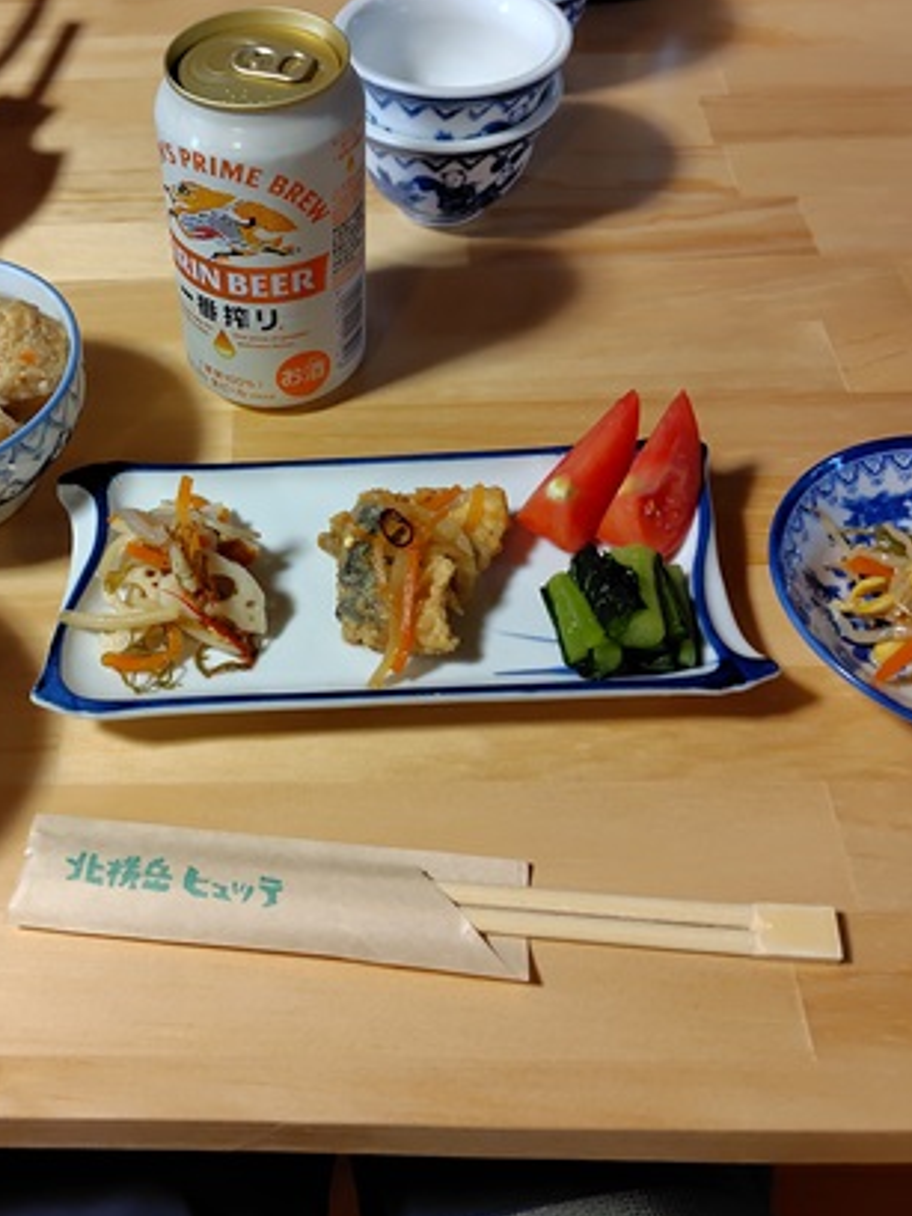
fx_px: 1264
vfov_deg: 51.2
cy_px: 523
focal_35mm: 36
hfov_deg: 38.8
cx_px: 247
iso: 689
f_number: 1.9
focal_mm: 5.6
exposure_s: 1/50
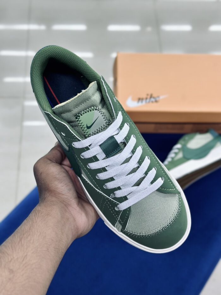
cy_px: 148
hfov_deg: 30.3
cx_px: 110
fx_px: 409
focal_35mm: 48
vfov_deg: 39.7
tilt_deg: -57.6
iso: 80
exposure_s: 1/100
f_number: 1.78
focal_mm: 6.86
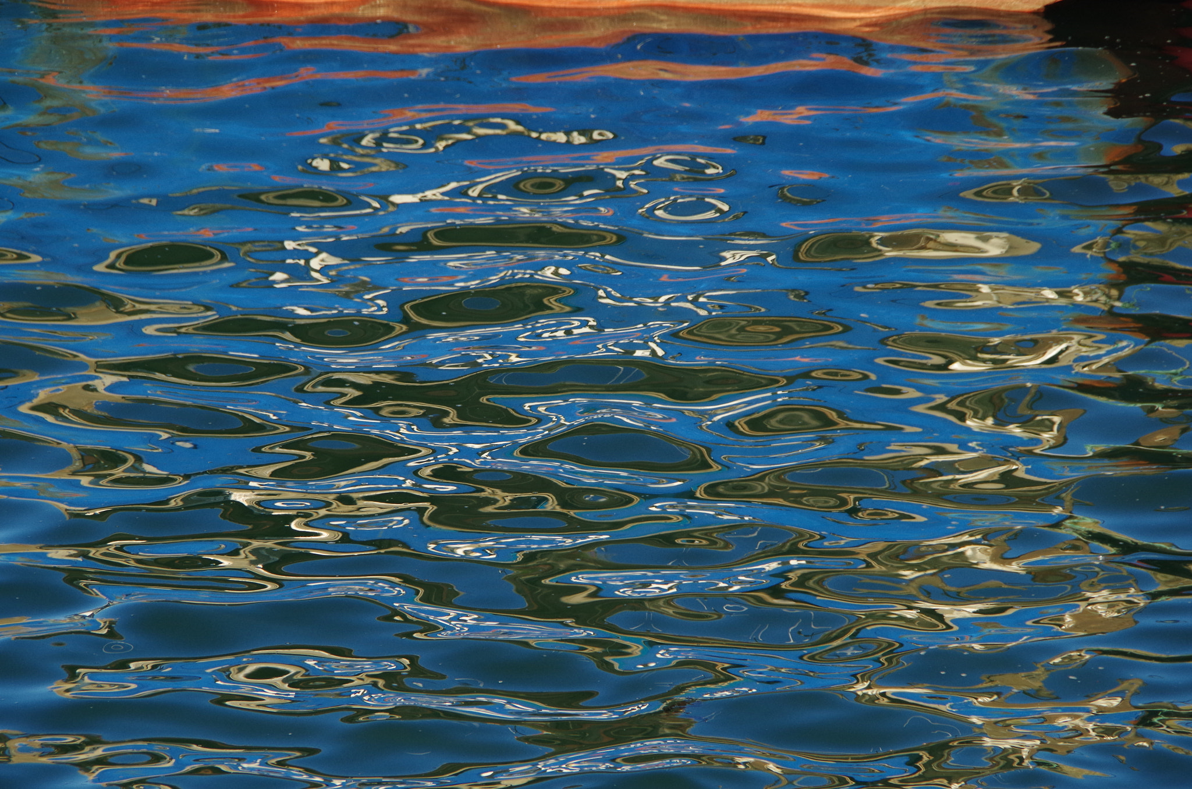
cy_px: 394
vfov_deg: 4.1
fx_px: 10903
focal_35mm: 330
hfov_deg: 6.3
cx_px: 596
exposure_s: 1/250
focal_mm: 220
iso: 400
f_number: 10
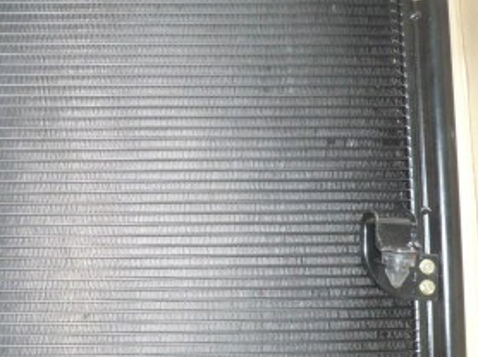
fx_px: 869
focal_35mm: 63
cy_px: 171
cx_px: 91
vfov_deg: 23.2
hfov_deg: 30.0
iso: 160
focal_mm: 5.8
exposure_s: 1/30
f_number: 2.8
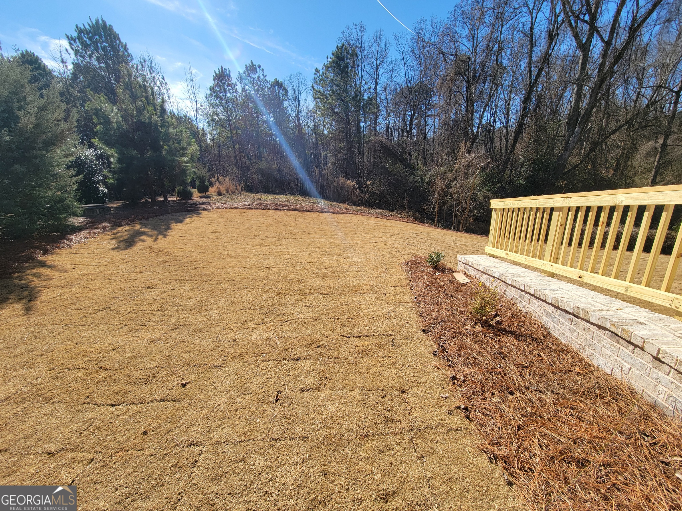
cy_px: 256
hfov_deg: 106.2
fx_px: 256
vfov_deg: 89.9
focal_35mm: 13
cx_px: 341
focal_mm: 2.2
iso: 50
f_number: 2.2
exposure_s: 1/1372
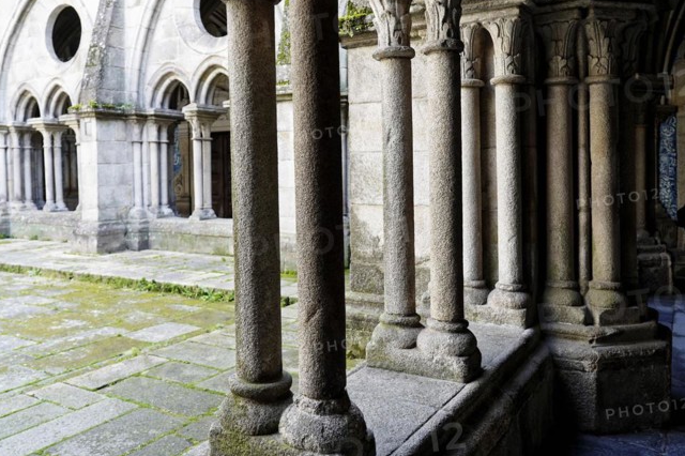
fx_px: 571
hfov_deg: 62.0
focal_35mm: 30
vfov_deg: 43.3
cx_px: 337
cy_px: 177
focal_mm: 24
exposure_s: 1/60
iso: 160
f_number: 4
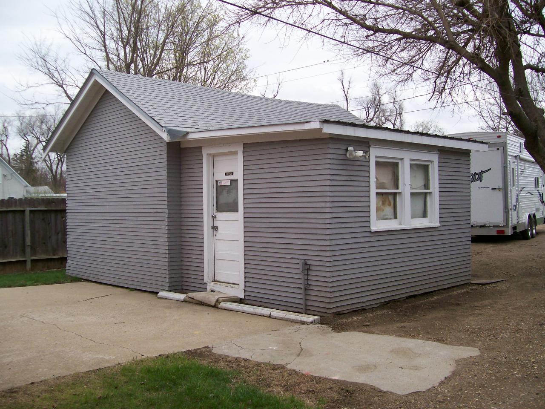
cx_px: 272
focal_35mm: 36
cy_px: 204
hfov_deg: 51.4
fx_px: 567
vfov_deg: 39.7
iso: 80
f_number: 2.7
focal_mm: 6
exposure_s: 1/735
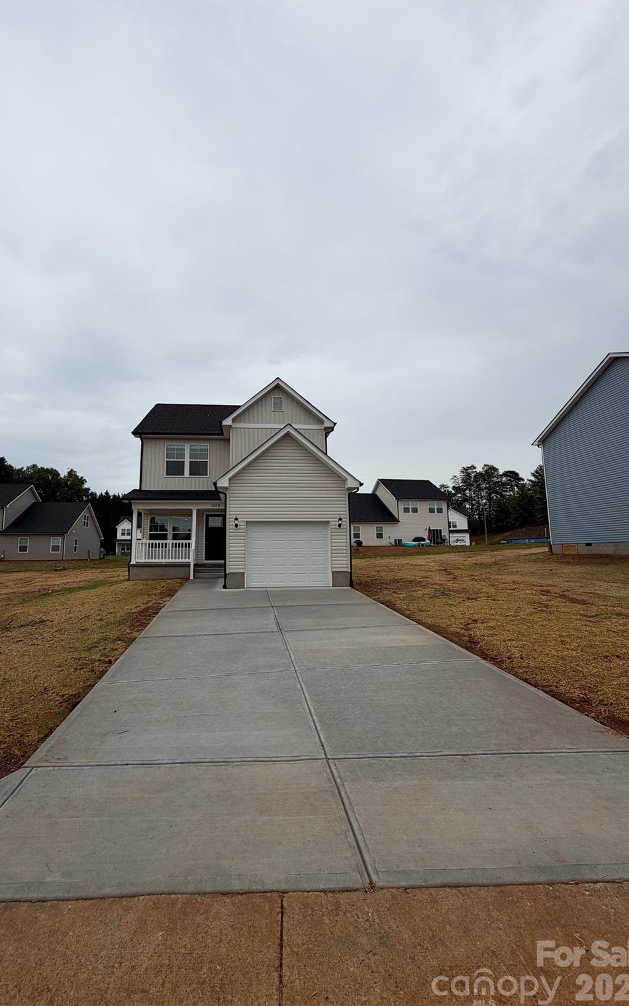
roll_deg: -0.6
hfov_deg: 74.5
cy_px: 506
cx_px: 274
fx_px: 411
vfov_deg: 101.5
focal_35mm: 15
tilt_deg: +6.2
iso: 20
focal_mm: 2.22
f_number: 2.2
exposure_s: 1/1572
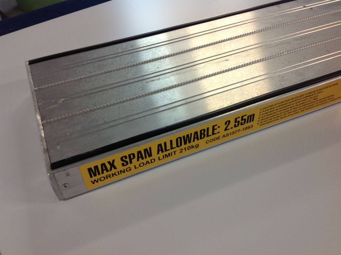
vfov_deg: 40.6
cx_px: 170
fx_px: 344
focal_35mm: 35
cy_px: 128
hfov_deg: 52.7
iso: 64
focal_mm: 4.28
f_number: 2.4
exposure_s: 1/25
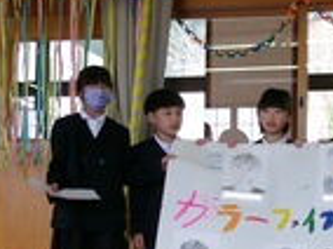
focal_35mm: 79
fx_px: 759
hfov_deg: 24.4
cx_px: 256
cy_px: 186
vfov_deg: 18.5
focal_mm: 5.1
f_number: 3.9
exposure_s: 1/70
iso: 100
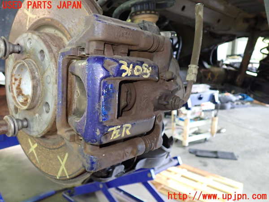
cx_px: 134
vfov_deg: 46.8
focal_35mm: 30
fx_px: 233
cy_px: 101
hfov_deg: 60.0
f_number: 2.3
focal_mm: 5.4
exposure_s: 1/30
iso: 640
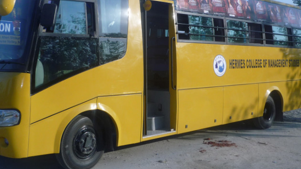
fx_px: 359
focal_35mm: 45
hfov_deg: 45.5
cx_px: 141
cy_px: 44
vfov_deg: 26.2
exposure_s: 1/640
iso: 100
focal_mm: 5.3
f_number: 4
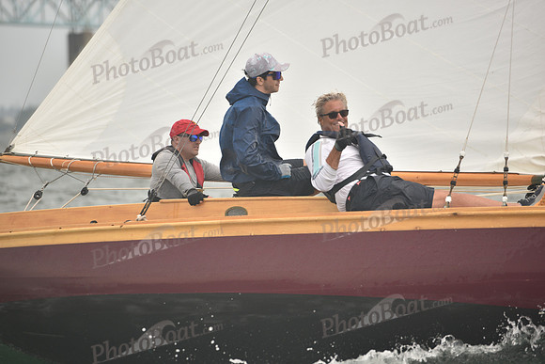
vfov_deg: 6.9
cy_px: 182
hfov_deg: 10.3
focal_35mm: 200
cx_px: 272
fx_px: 3028
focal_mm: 200
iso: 250
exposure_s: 1/500
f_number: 3.5
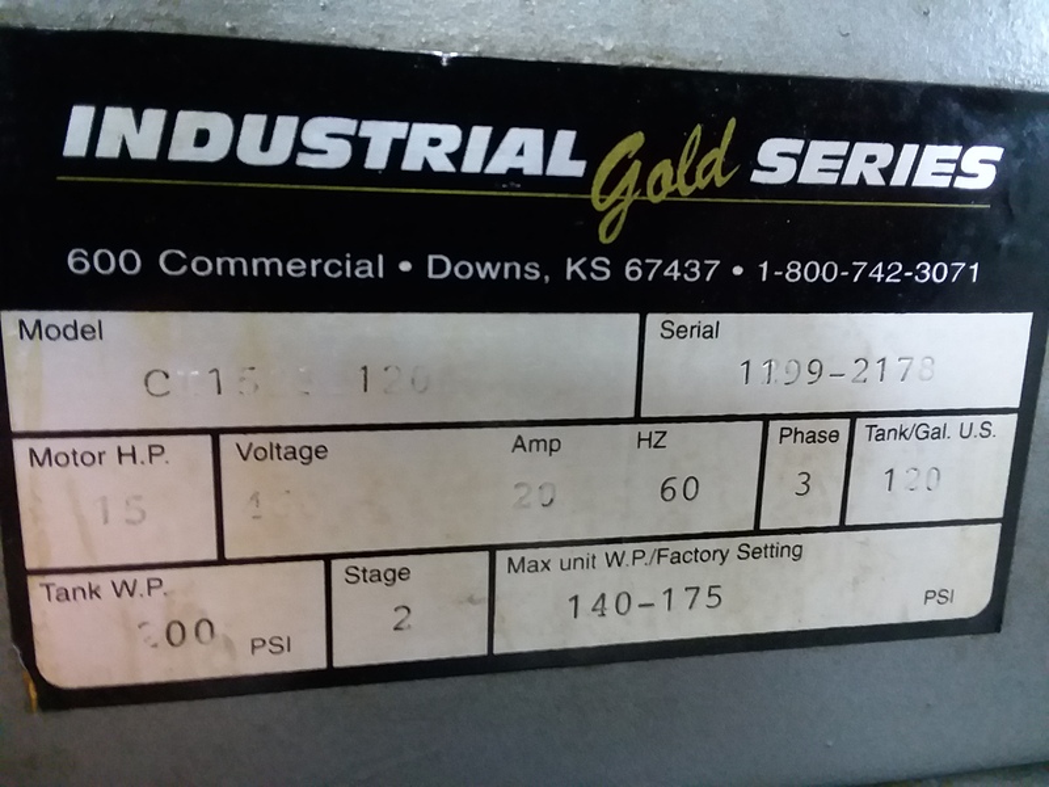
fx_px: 879
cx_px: 524
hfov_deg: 61.7
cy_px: 394
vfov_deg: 48.2
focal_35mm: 29
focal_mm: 2.47
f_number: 1.9
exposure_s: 1/17
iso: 320
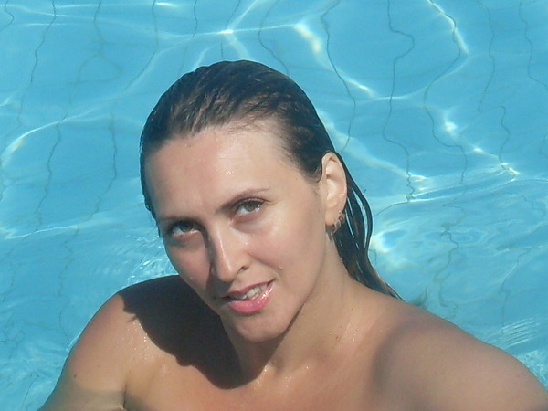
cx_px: 274
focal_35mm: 38
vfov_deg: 37.7
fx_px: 602
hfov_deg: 49.0
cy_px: 206
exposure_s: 1/350
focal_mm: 6.3
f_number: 8.4
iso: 80
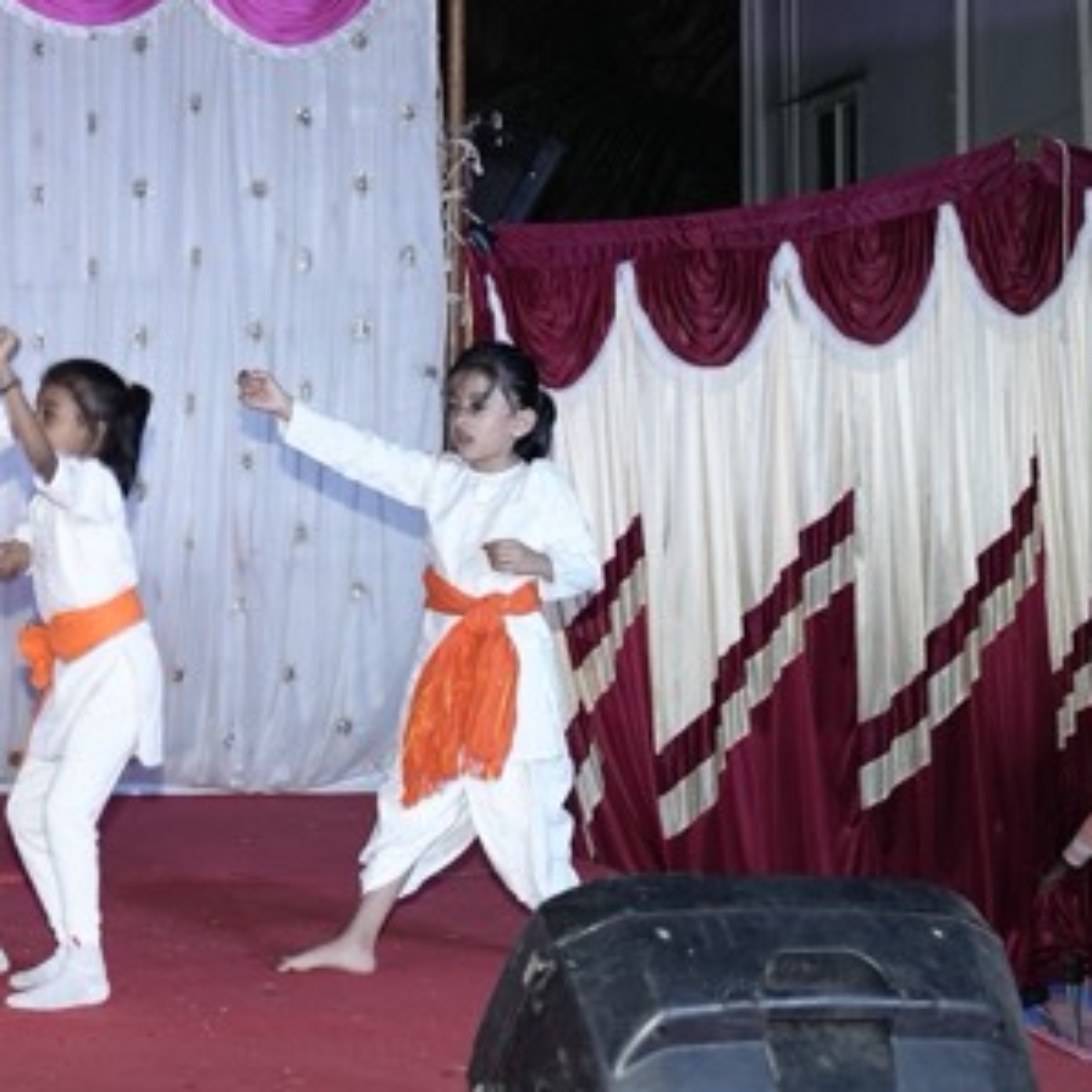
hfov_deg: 19.0
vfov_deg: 19.5
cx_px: 40
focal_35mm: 89
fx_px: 3176
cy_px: 539
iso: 640
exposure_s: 1/160
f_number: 4
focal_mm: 35
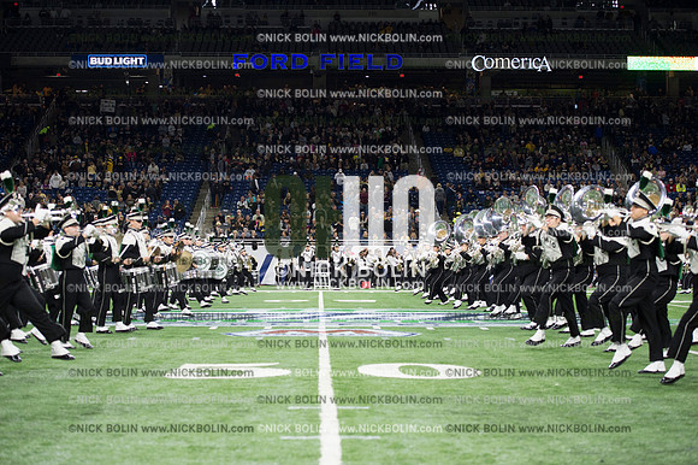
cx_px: 349
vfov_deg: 19.4
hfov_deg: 28.9
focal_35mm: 70
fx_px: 1356
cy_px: 232
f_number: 3.5
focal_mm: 70
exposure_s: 1/1000
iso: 2500
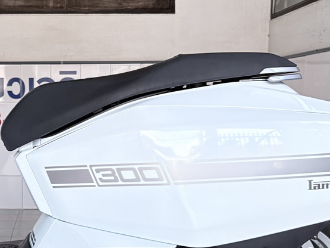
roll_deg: +0.6
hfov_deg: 31.1
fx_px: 572
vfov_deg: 24.3
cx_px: 53
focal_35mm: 60
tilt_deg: -5.7
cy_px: 159
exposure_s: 1/60
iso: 250
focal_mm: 5.96
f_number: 1.6
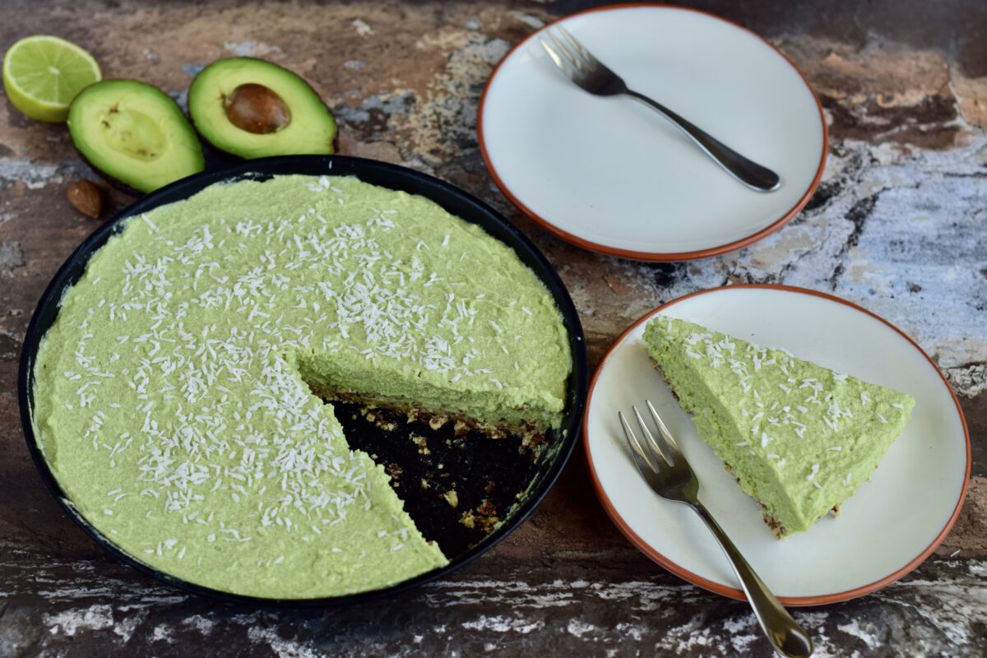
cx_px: 494
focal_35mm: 75
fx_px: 2056
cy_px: 329
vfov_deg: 18.2
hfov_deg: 27.0
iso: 250
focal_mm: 50
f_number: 4.5
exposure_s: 1/160
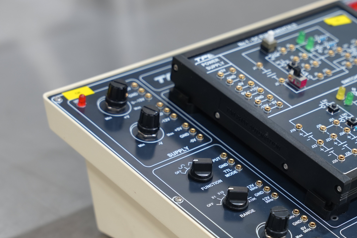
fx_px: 1205
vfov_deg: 11.3
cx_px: 290
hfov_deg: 16.7
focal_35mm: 122
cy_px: 169
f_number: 4
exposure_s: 1/125
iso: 640
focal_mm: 63.8
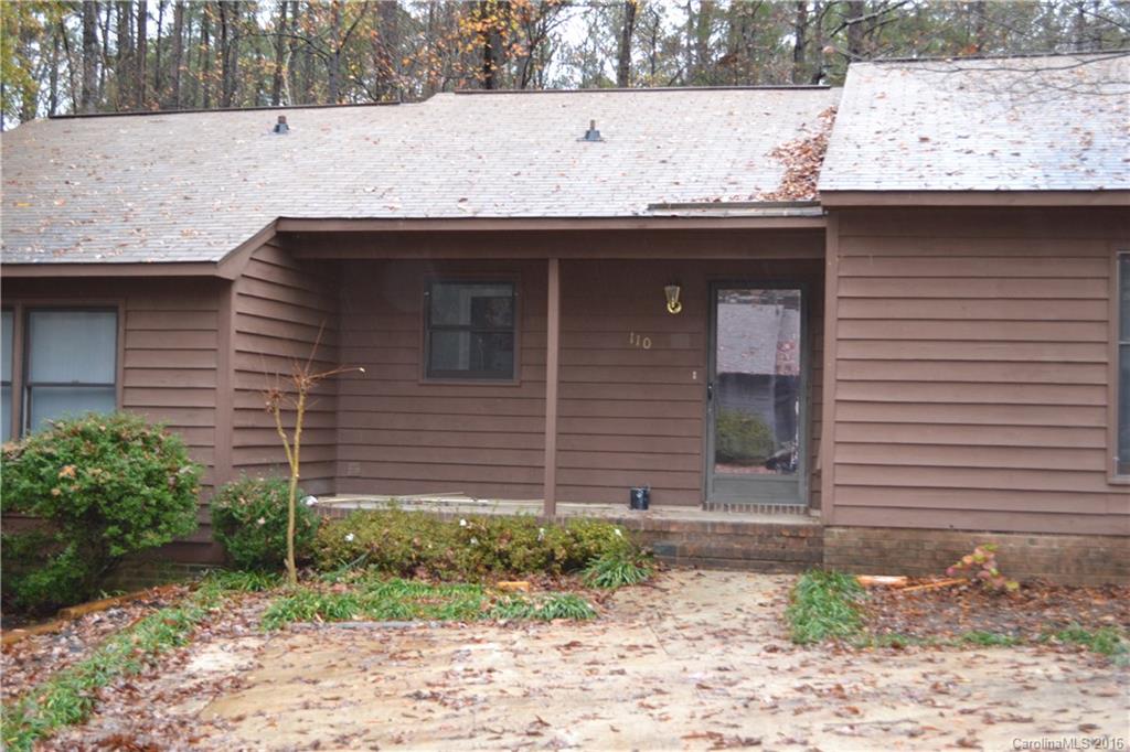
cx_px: 565
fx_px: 1506
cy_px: 376
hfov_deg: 41.1
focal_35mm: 48
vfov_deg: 28.1
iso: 640
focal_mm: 32
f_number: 4.8
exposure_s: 1/60
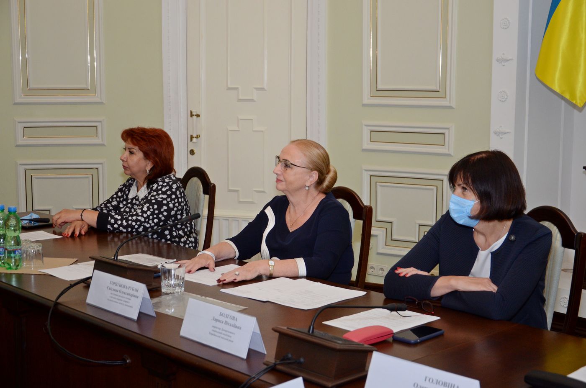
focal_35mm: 52
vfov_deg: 25.6
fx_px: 853
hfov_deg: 37.9
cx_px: 293
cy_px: 194
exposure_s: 1/250
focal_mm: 35
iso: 1000
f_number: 4.5
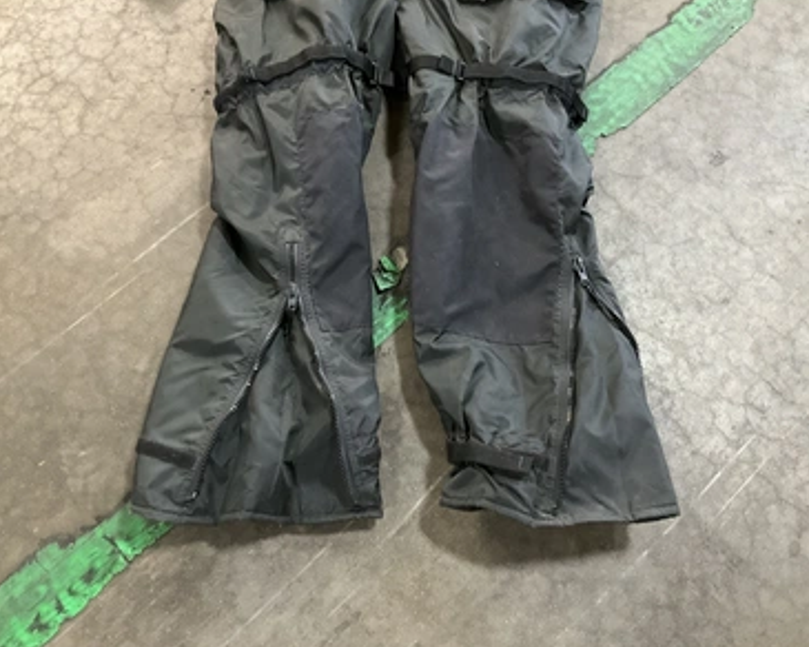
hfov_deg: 57.2
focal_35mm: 31
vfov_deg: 47.1
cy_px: 319
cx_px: 403
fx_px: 742
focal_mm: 3
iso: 400
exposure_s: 1/30
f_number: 1.8
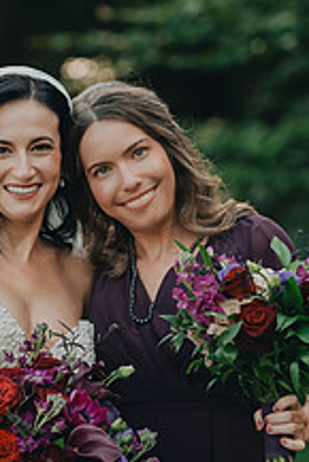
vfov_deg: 6.4
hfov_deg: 4.3
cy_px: 249
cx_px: 58
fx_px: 4126
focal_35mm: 321
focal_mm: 155
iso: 800
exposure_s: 1/640
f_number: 4
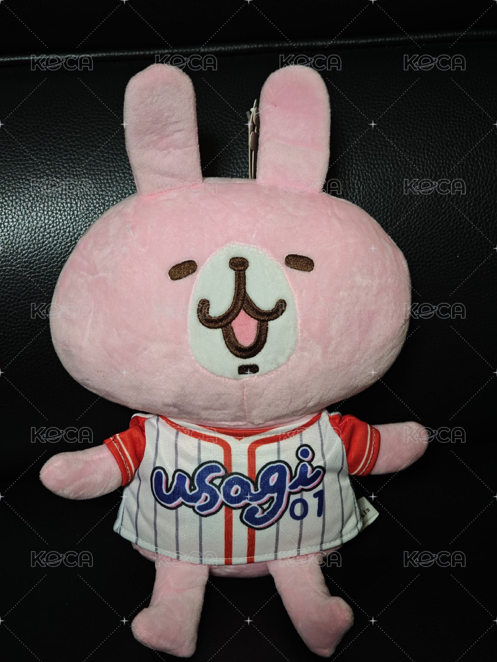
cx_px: 248
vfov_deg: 27.8
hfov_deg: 21.0
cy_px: 331
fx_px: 1340
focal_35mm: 70
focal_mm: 11.5
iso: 500
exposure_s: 1/120
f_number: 1.8
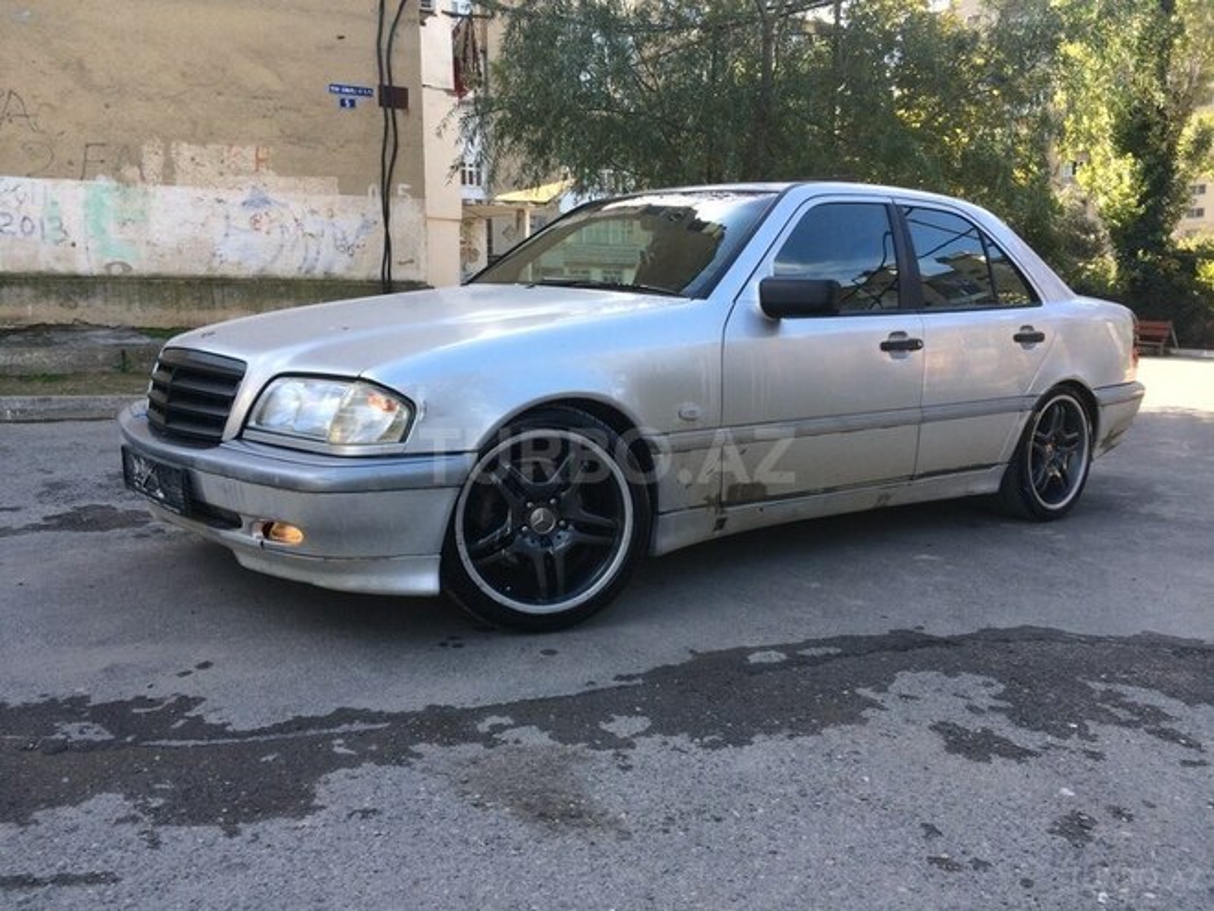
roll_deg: -2.0
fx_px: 1017
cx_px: 607
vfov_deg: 48.2
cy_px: 456
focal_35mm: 29
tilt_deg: -10.0
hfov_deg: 61.7
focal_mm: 4.15
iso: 32
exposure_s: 1/345
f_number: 2.2
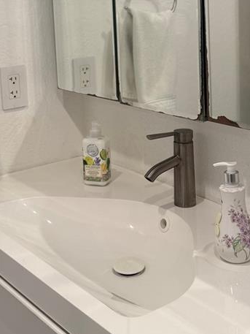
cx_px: 117
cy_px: 58
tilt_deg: -6.8
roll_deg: +1.5
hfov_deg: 23.3
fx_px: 606
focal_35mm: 63
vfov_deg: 29.9
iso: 80
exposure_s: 1/120
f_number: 1.78
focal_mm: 6.76
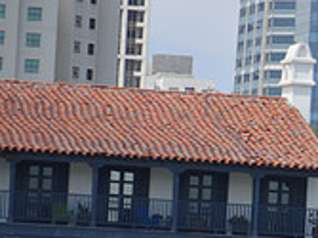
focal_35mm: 490
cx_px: 543
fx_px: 4498
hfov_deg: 4.0
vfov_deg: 3.0
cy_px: 276
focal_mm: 98
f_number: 5.6
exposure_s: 1/500
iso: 100
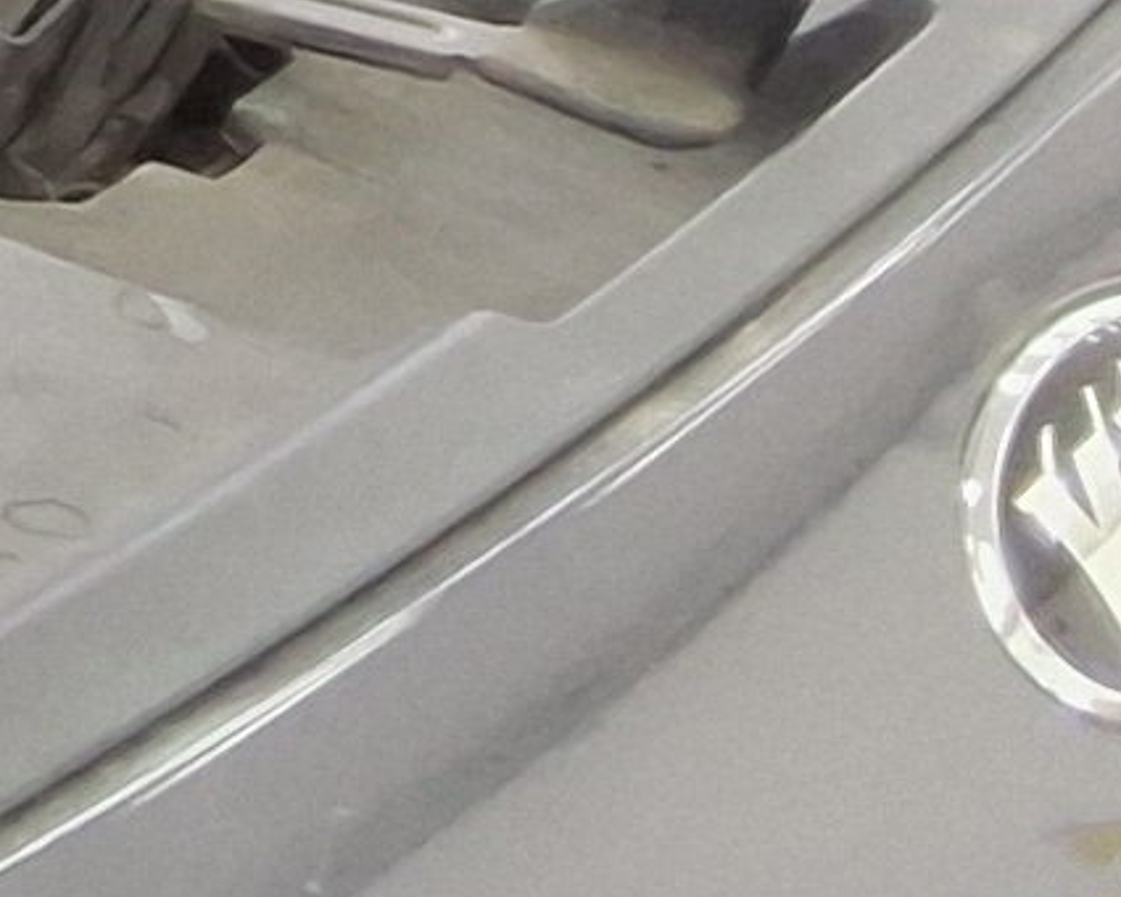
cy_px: -1541
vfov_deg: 6.8
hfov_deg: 7.2
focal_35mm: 210
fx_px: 6967
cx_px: -3081
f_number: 1.9
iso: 40
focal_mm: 2.91
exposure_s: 1/60
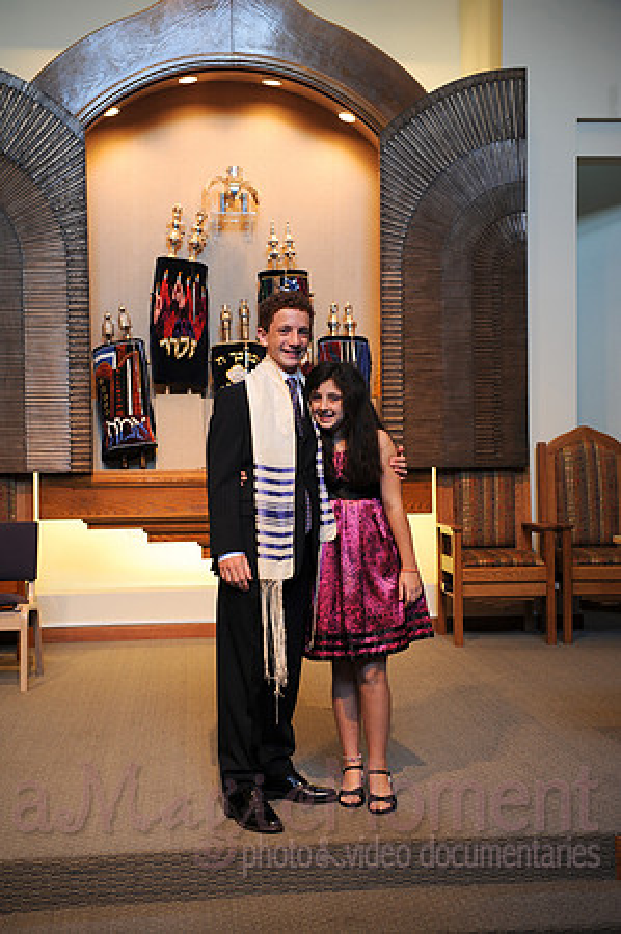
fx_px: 1245
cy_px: 467
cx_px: 310
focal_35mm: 48
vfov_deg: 41.2
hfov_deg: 28.0
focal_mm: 48
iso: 500
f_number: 4.5
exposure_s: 1/50
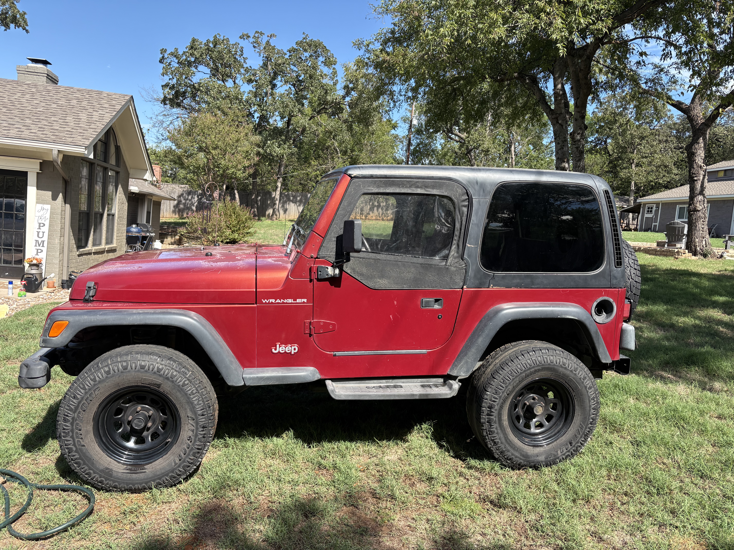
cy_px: 275
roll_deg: -4.6
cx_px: 367
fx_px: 551
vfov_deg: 53.1
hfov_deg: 67.3
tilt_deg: -4.3
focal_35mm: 26
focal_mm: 5.96
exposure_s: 1/1016
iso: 50
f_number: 1.6
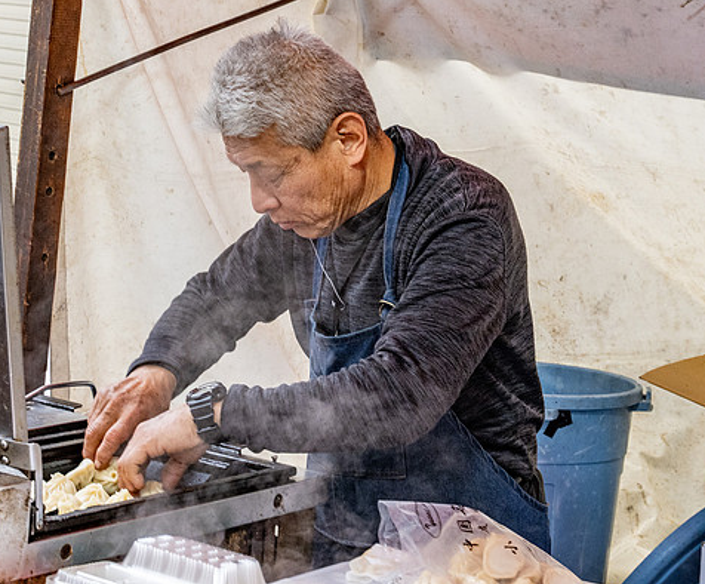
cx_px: 456
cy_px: 211
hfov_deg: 18.7
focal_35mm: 101
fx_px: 2136
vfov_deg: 15.5
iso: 1250
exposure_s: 1/200
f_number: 8
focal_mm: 55
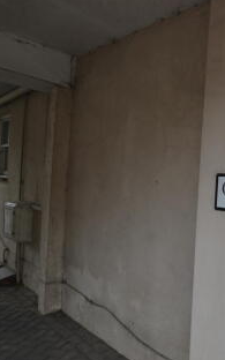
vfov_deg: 66.5
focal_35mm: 28
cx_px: 271
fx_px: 275
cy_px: 181
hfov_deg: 35.1
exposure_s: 1/200
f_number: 7.1
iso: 400
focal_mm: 12
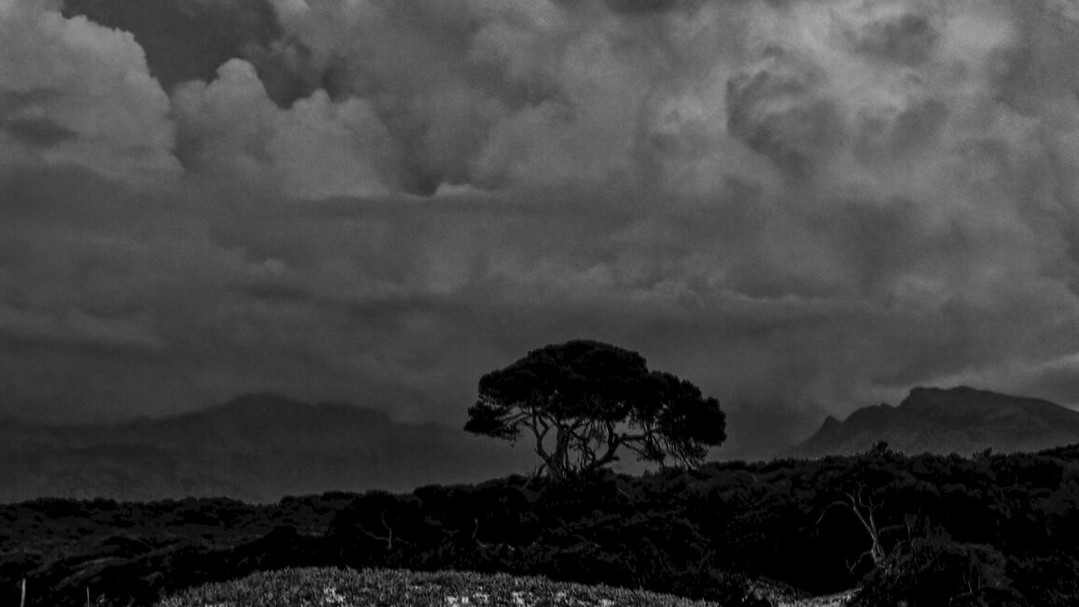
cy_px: 104
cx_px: 1019
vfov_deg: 10.2
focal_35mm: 118
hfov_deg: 17.8
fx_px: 3376
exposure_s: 1/60
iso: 200
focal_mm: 36
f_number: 6.3
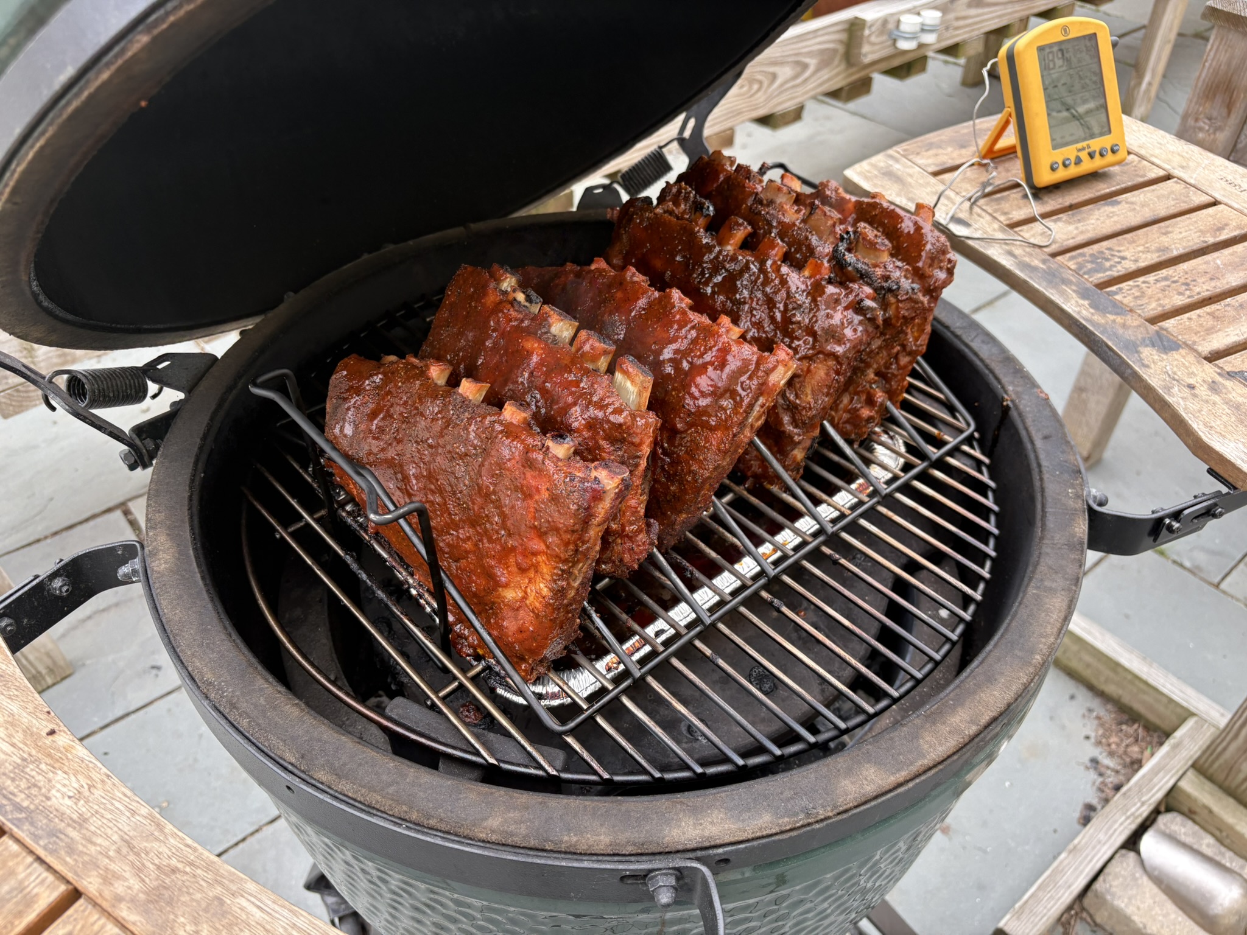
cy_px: 468
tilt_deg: -44.5
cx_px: 624
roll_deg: +0.9
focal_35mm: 26
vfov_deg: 53.1
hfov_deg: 67.3
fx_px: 937
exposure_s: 1/350
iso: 50
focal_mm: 5.96
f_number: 1.6
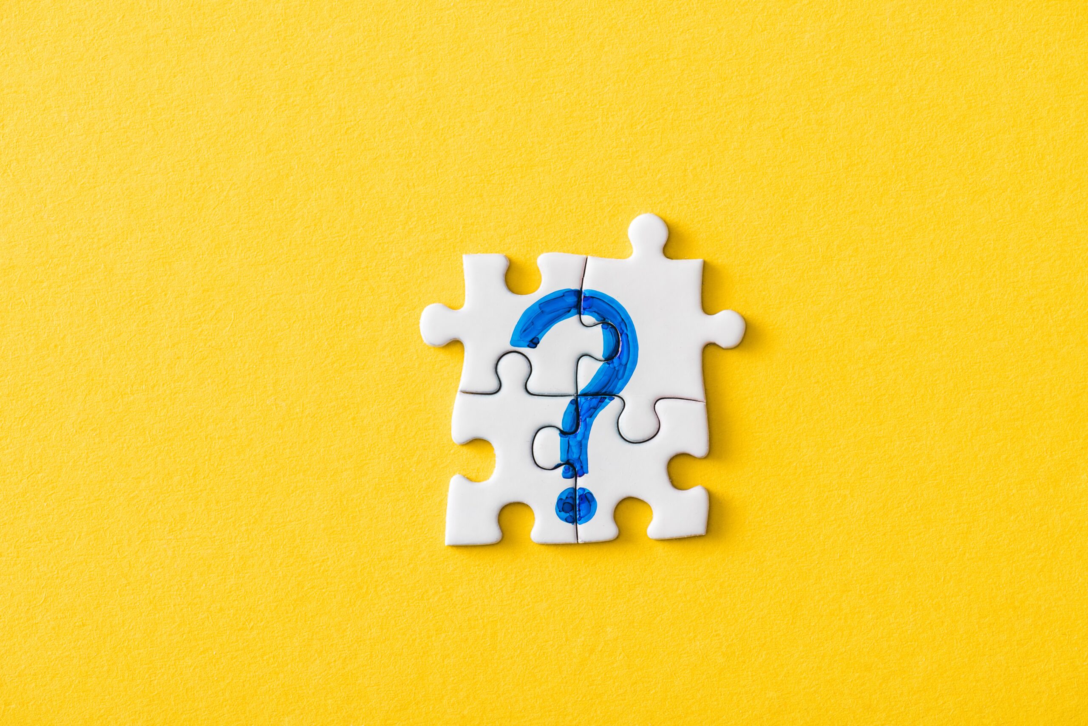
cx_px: 544
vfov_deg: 13.1
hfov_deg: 19.4
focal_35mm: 105
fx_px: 3174
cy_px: 363
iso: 400
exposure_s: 1/200
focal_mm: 105
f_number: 11
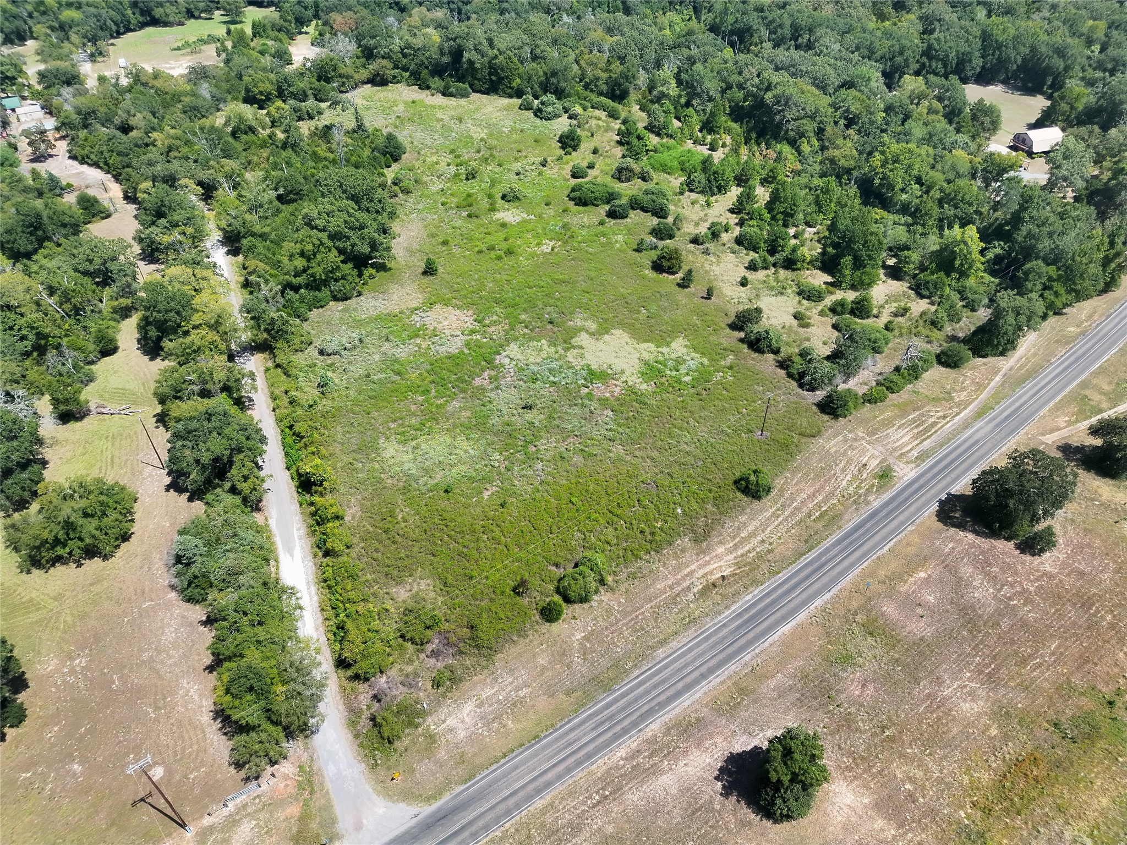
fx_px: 781
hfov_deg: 71.6
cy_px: 422
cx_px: 564
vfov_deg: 56.8
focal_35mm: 24
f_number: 1.7
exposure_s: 1/3000
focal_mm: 6.72
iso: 150
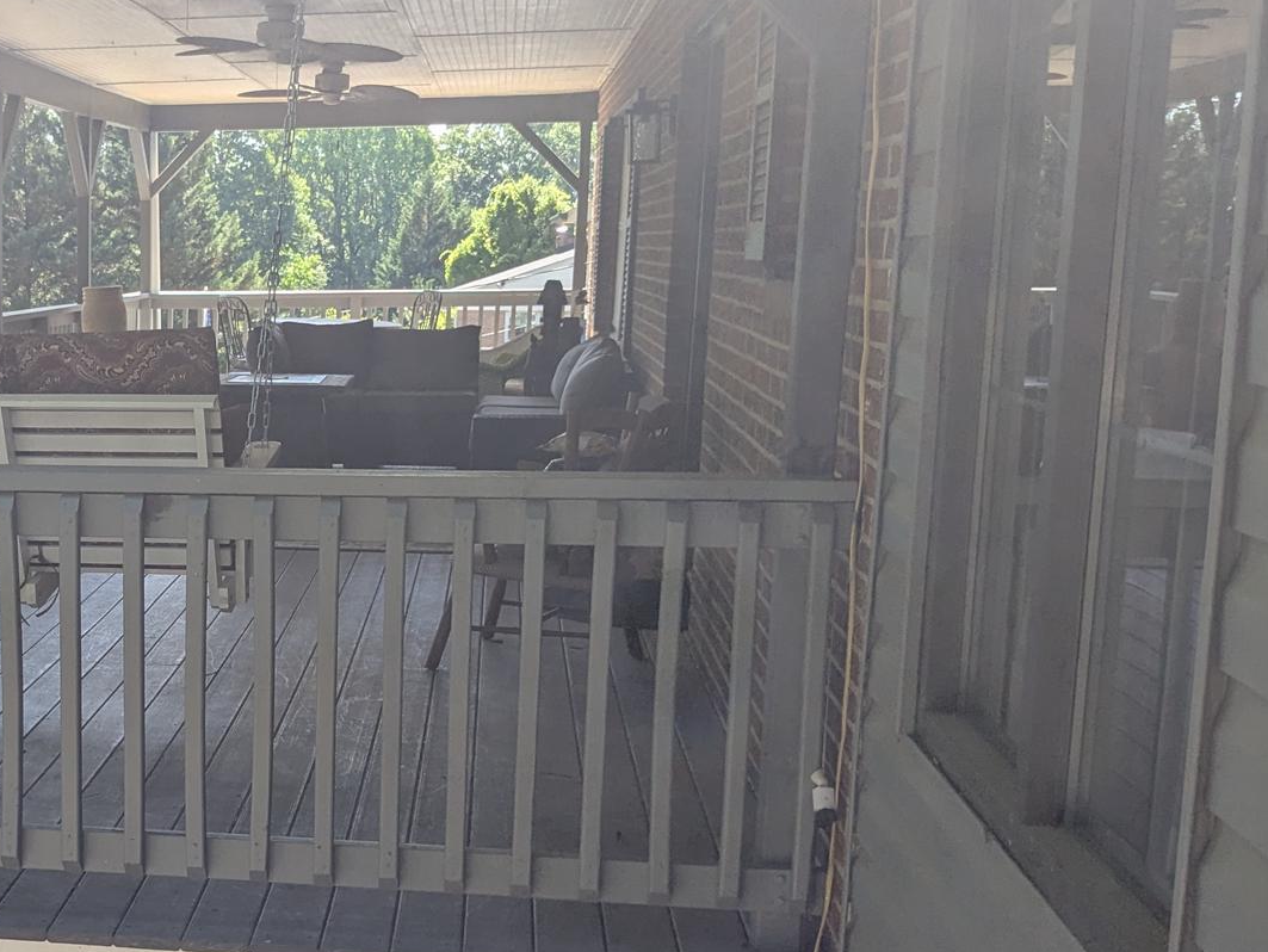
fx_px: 1905
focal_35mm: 52
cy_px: 582
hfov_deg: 34.9
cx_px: 154
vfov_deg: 28.0
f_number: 1.73
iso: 53
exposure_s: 1/731
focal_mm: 4.38
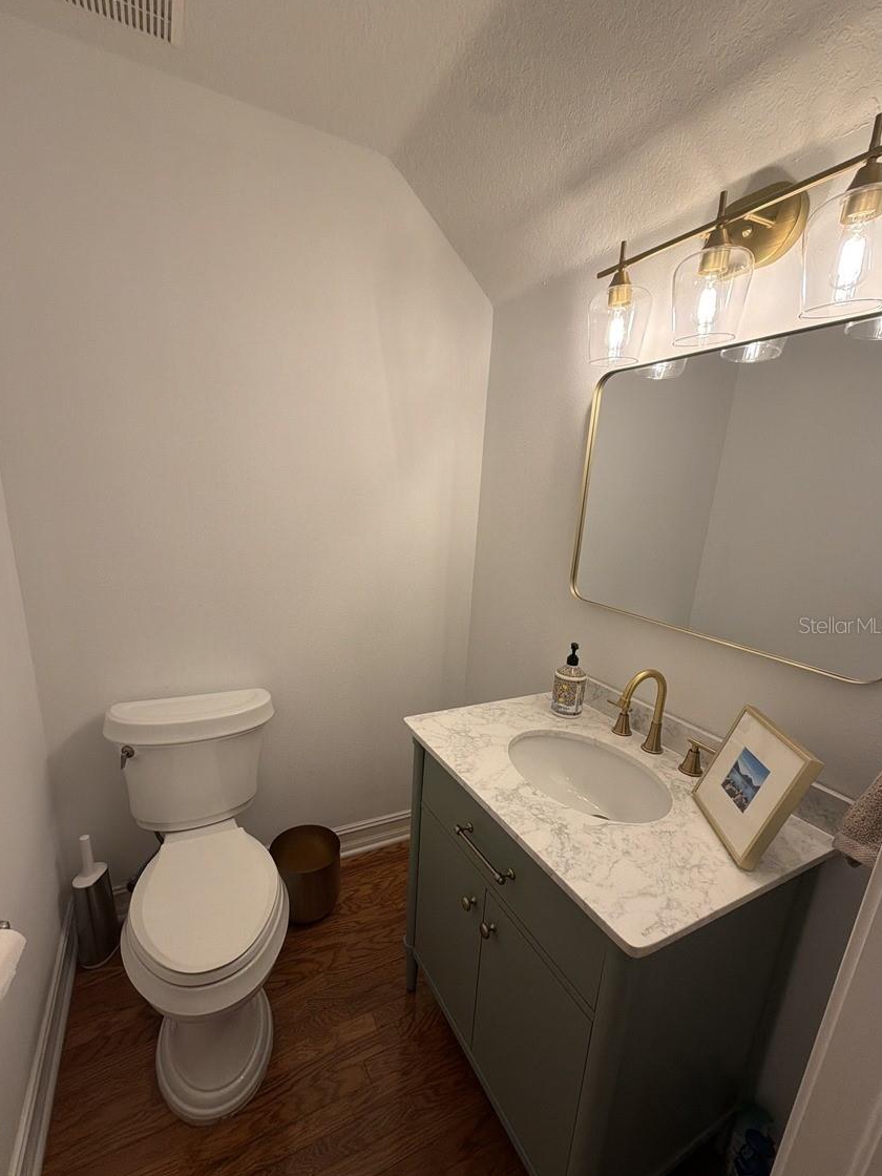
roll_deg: -2.7
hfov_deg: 81.7
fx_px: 510
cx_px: 425
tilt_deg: -14.4
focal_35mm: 15
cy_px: 625
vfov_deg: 98.0
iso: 100
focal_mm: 2.22
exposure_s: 1/120
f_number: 2.2
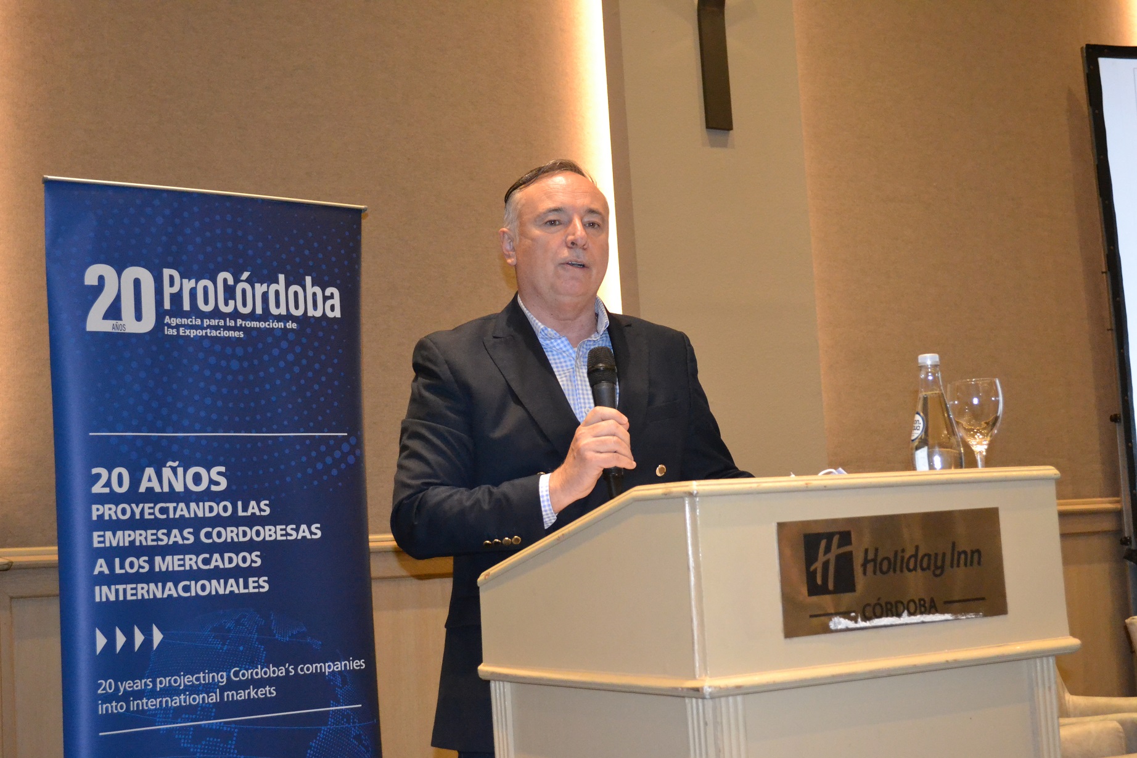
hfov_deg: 37.9
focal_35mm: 52
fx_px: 1658
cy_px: 379
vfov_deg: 25.7
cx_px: 568
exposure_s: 1/60
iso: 3200
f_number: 5
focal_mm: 35
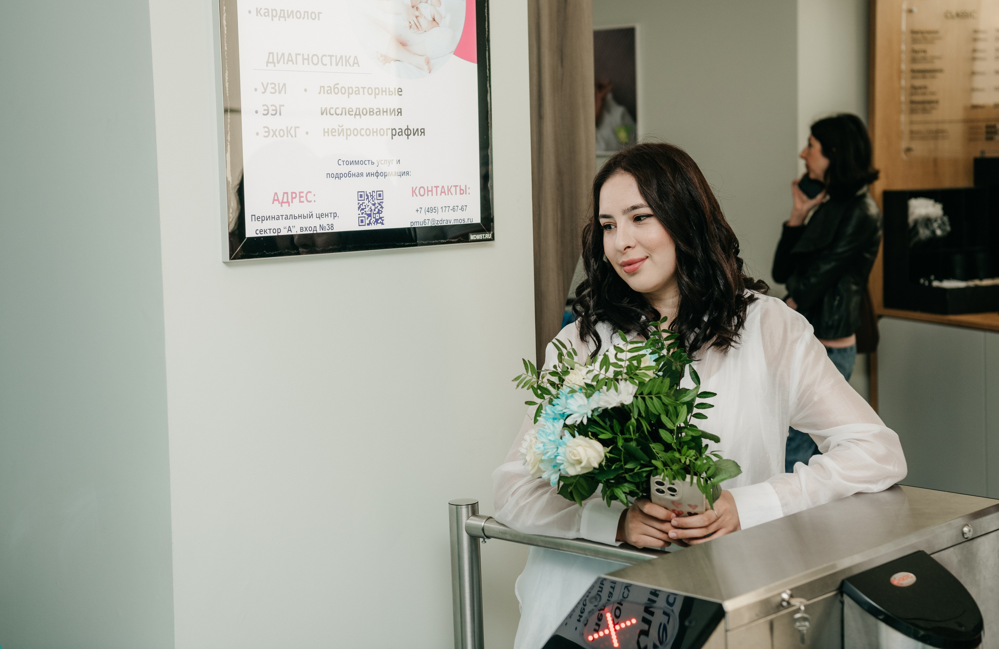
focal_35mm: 58
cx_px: 505
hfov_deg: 34.7
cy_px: 280
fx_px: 1601
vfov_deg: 22.9
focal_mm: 52
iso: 200
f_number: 4
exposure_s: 1/160
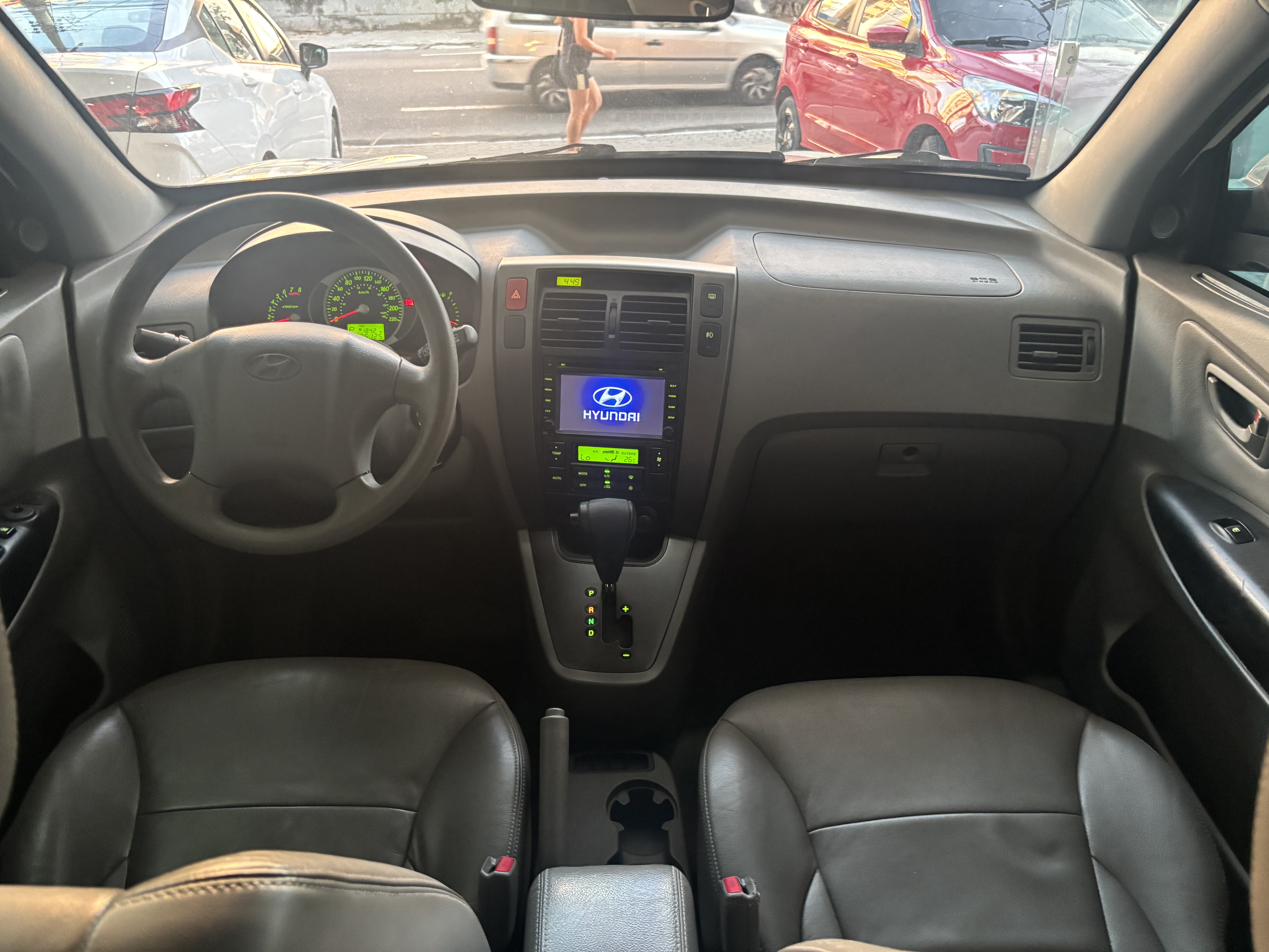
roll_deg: -0.4
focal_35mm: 26
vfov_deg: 53.1
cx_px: 634
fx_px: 953
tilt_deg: -30.5
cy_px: 476
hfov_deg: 67.3
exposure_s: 1/30
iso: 500
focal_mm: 5.96
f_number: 1.6
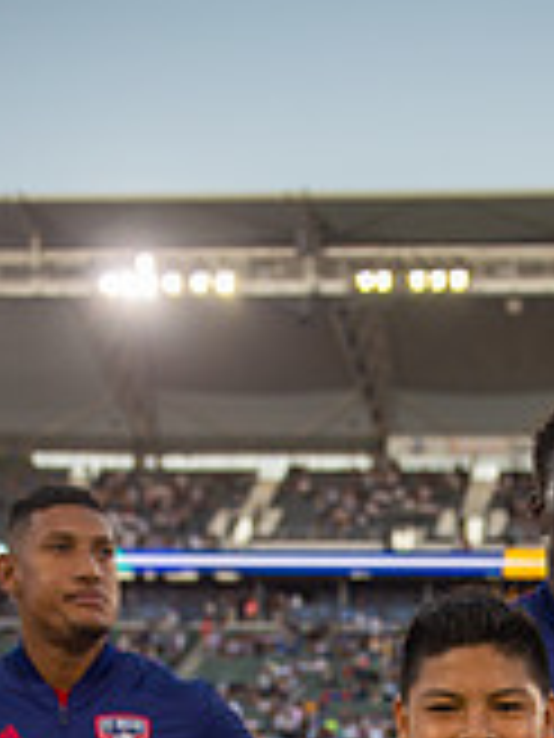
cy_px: 981
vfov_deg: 21.4
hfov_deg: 17.8
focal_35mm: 82
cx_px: 477
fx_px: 1750
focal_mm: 31
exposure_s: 1/640
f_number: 2.8
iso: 400
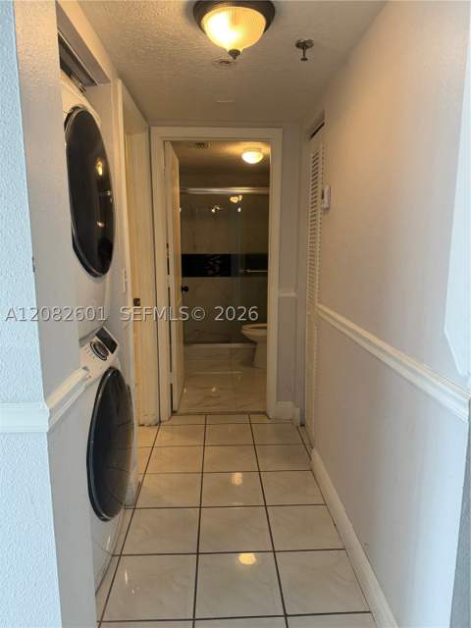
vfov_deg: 71.6
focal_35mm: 24
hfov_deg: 56.8
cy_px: 314
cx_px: 236
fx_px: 435
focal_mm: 6.76
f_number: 1.78
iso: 200
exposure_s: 1/120
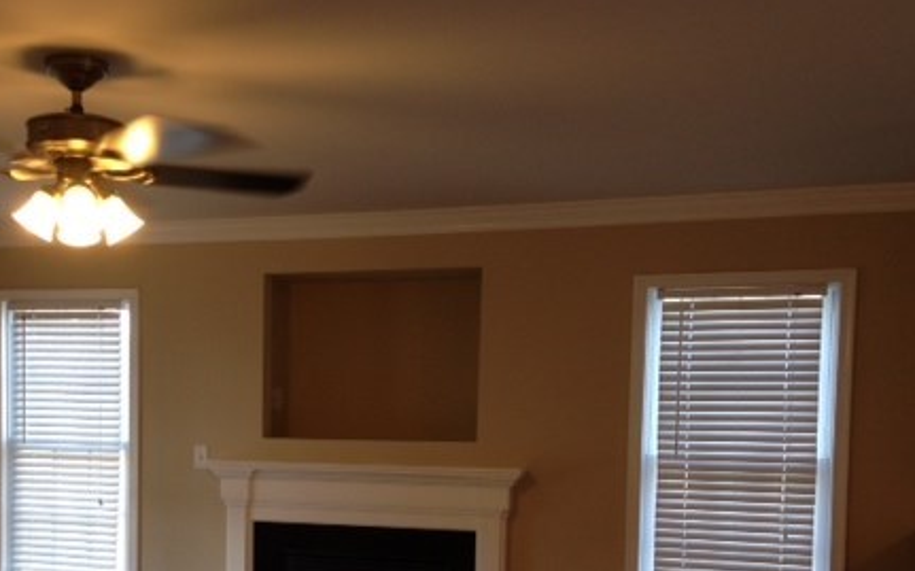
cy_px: 471
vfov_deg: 24.4
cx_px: 306
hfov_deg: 38.4
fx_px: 1296
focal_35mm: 52
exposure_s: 1/40
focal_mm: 4.12
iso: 64
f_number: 2.4
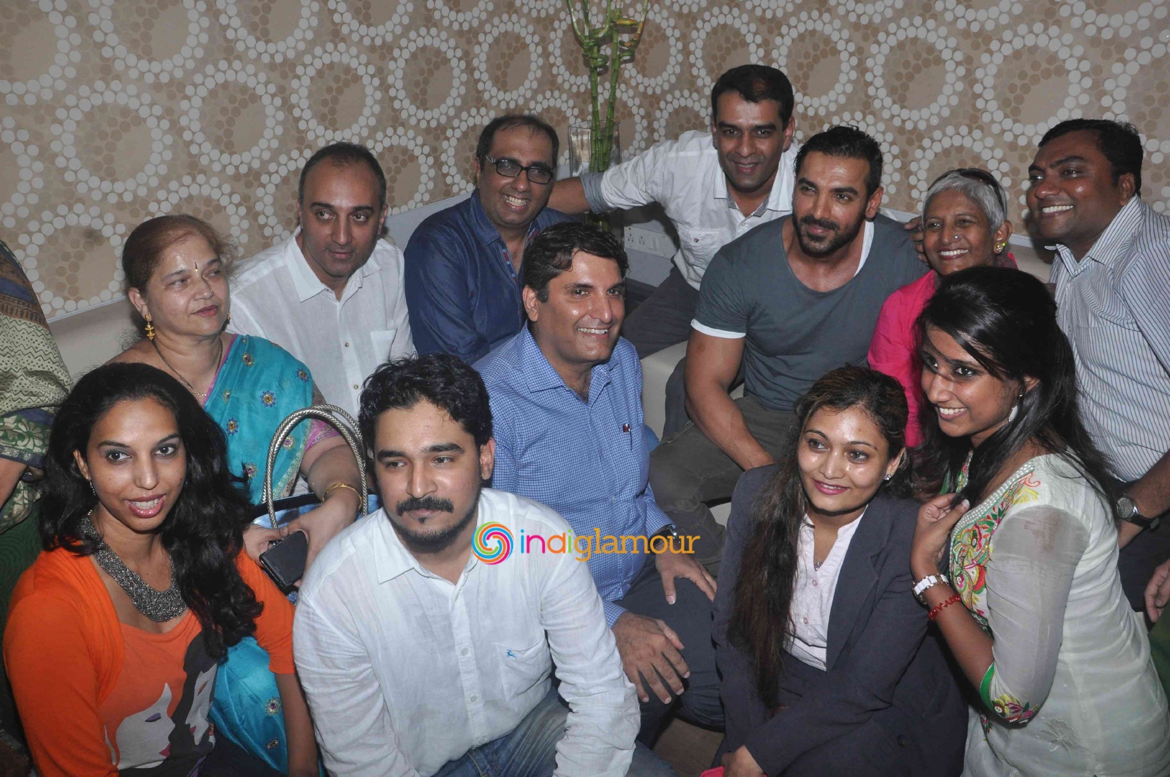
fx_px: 1023
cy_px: 388
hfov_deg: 59.5
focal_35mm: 32
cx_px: 585
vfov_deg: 41.6
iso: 1000
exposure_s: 1/250
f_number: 10
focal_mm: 21
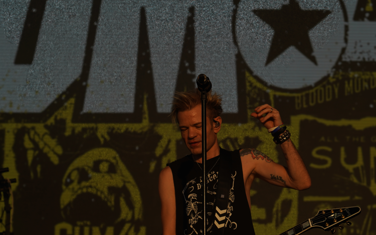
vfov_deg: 9.4
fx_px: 1435
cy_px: 157
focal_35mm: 140
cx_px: 232
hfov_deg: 14.9
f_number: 8
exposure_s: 1/800
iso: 100
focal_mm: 105
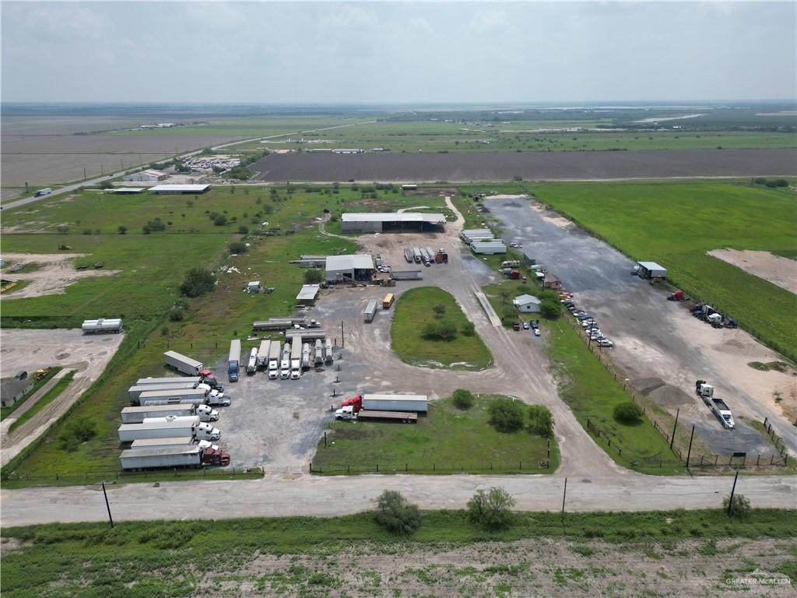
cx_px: 398
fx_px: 553
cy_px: 299
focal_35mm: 24
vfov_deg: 56.8
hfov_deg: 71.6
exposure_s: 1/4000
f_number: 1.7
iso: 110
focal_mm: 6.72
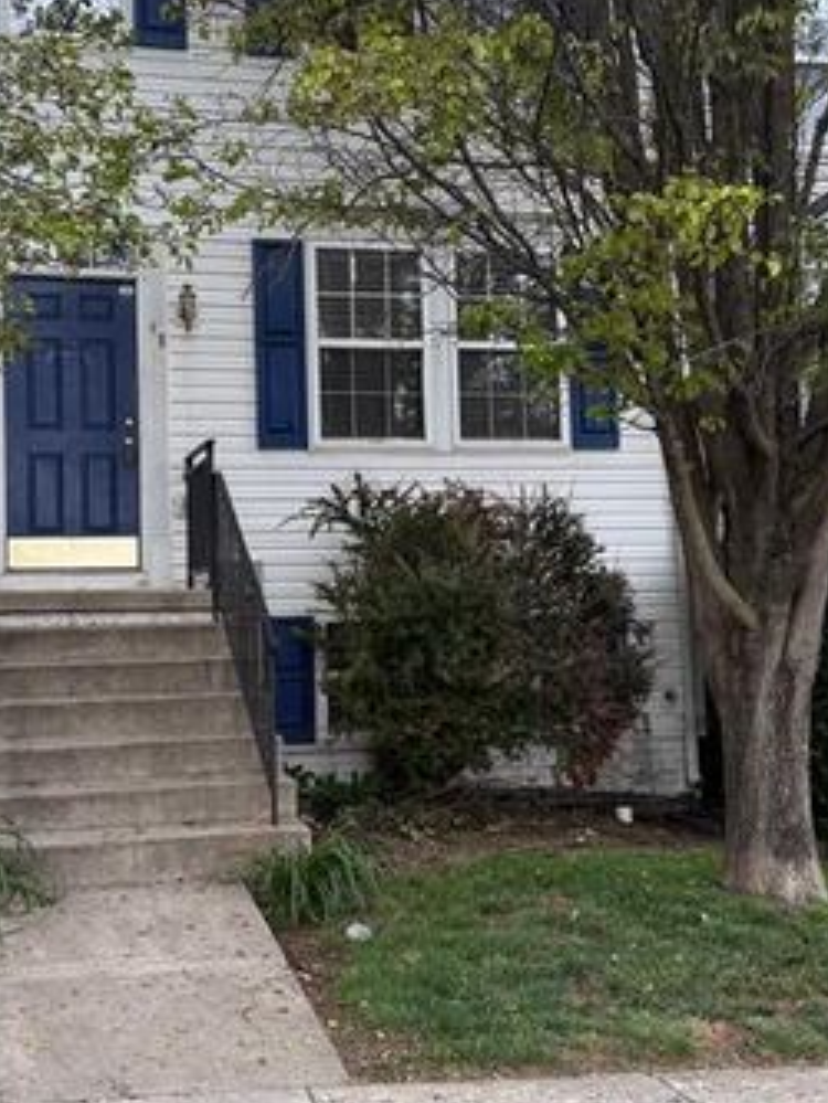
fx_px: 1530
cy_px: 515
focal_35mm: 48
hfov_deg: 30.3
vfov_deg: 39.6
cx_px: 374
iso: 100
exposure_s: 1/426
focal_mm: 6.76
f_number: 1.78
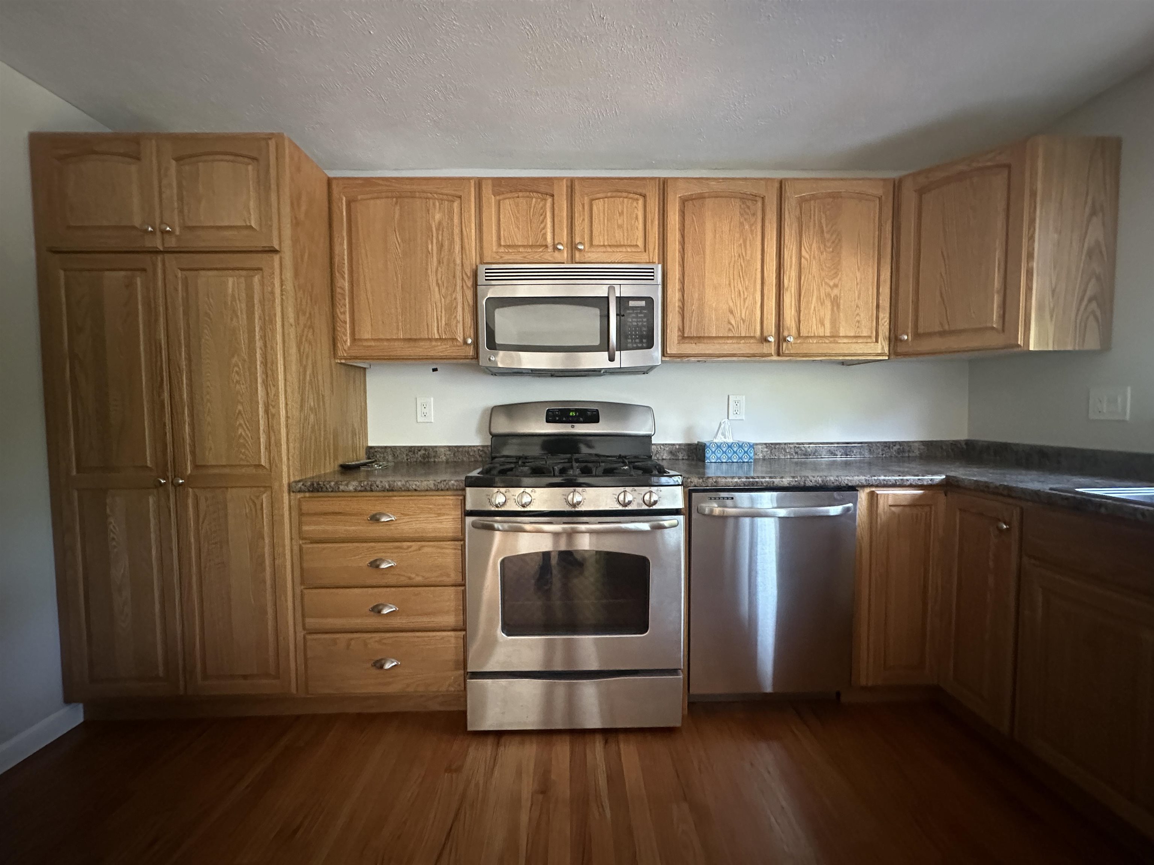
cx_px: 577
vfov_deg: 85.7
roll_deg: +0.7
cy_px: 432
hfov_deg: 102.1
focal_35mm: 14
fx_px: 467
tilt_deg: -2.5
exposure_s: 1/40
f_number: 2.2
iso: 800
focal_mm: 2.22
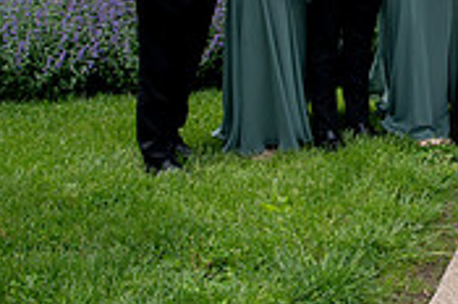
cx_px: 549
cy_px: -152
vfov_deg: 15.6
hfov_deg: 23.3
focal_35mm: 80
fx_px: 1016
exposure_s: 1/1250
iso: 400
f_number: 5.6
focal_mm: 24
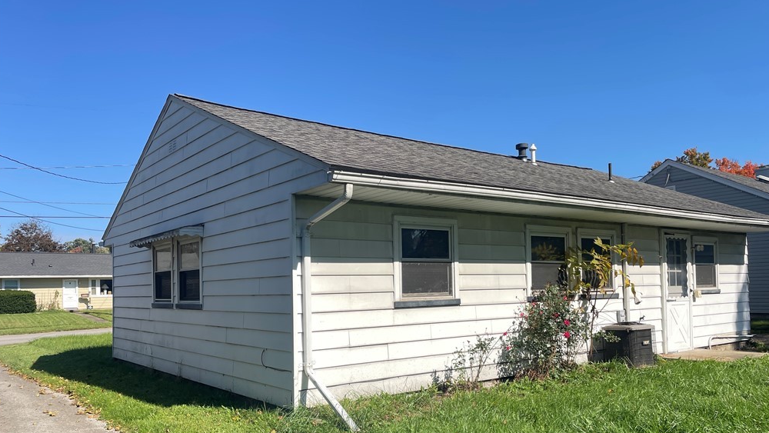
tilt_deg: +3.5
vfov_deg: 39.9
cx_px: 384
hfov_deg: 66.1
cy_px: 278
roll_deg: +1.9
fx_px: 591
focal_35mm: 29
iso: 32
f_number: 1.6
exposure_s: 1/3861
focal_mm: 4.2
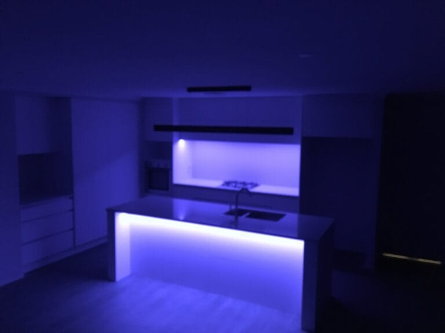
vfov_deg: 48.2
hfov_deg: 61.7
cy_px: 166
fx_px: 373
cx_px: 222
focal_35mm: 29
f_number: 2.2
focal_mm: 4.15
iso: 800
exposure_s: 1/17
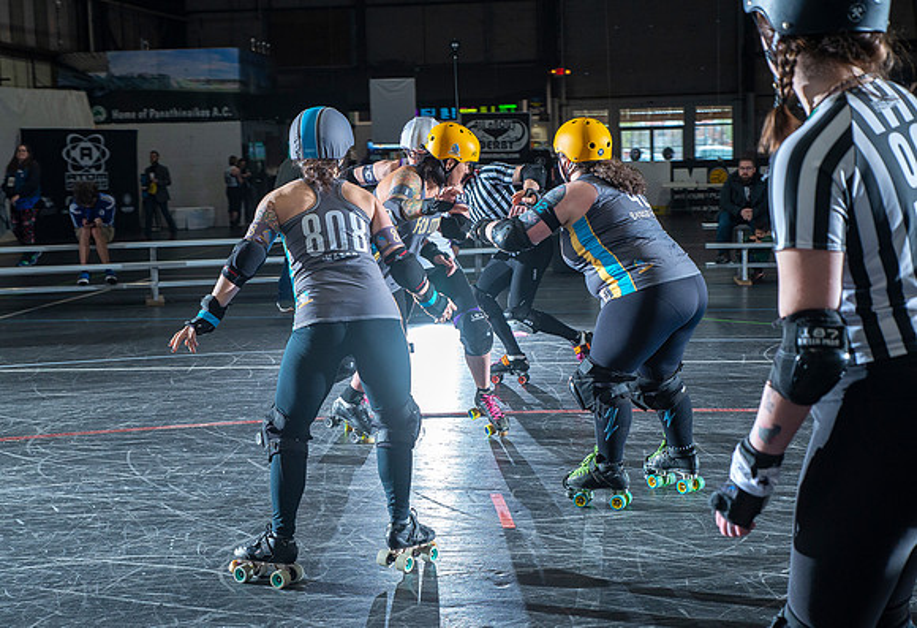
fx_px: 1513
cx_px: 440
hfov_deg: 33.7
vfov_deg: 23.4
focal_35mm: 59
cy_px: 312
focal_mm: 48
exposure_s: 1/160
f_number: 7.1
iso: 800
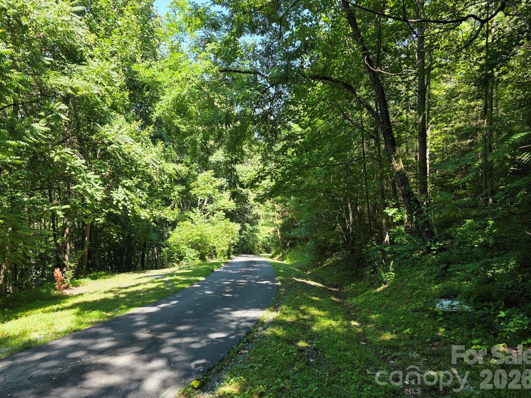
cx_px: 261
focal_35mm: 24
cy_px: 191
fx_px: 368
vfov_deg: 56.8
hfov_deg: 71.6
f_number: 1.7
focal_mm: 6.3
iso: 50
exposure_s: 1/359
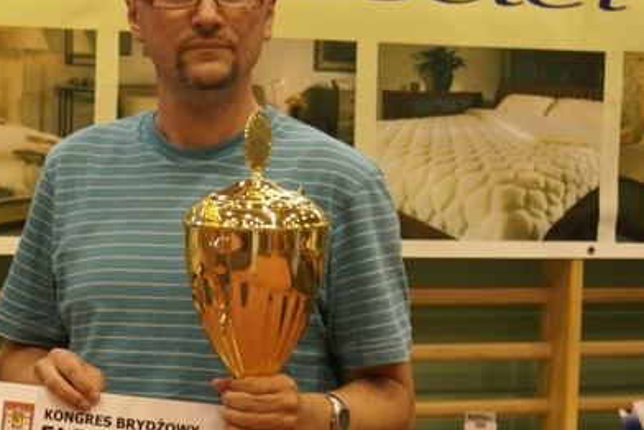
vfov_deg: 10.3
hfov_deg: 15.2
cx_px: 110
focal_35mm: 134
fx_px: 2399
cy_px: 238
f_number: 5.6
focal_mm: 50
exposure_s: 1/15
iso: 200
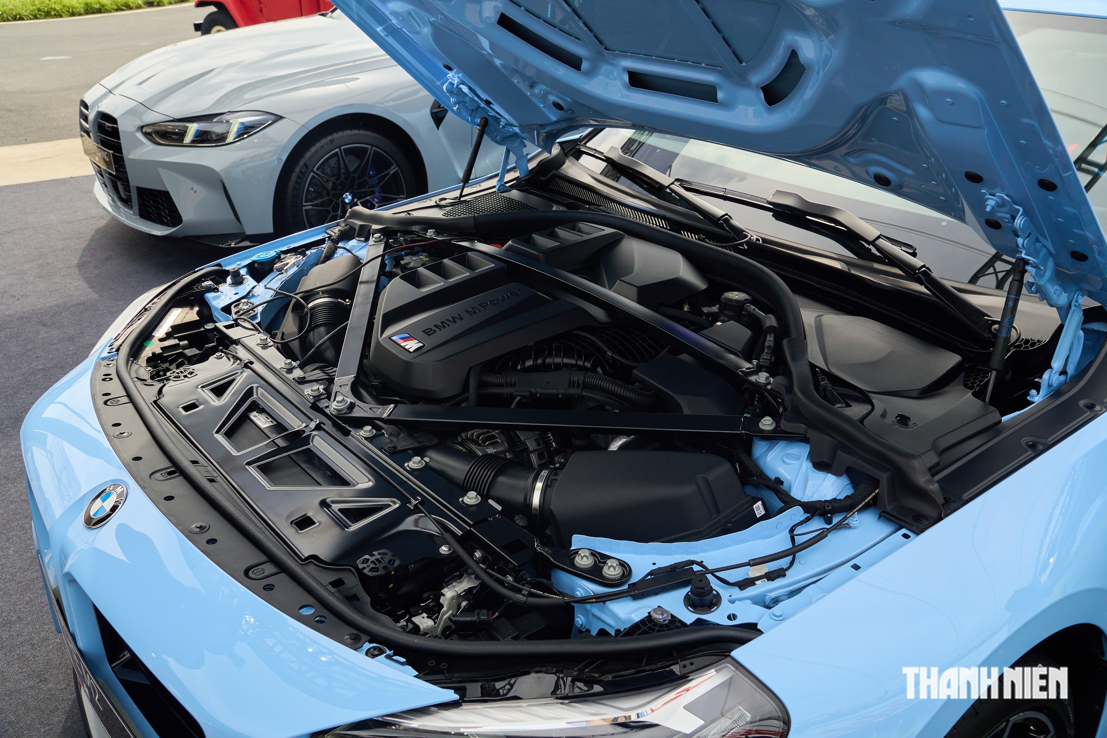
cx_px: 554
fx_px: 1015
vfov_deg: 40.0
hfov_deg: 57.2
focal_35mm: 33
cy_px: 369
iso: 640
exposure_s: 1/800
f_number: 7.1
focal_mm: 22
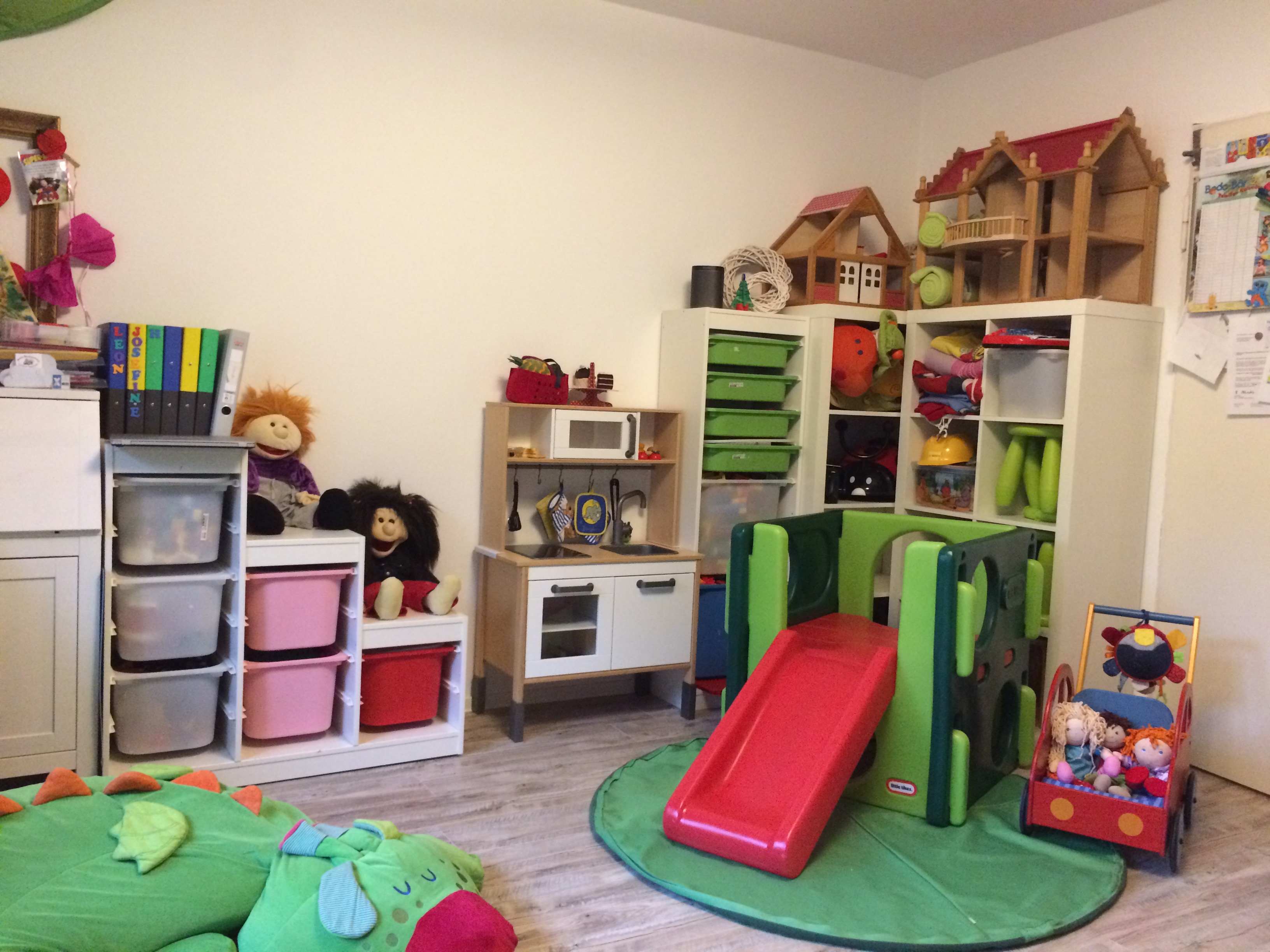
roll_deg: -2.0
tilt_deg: -1.1
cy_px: 476
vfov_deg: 48.2
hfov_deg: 61.7
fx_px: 1064
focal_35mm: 29
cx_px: 635
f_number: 2.2
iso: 320
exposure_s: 1/25
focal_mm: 4.15
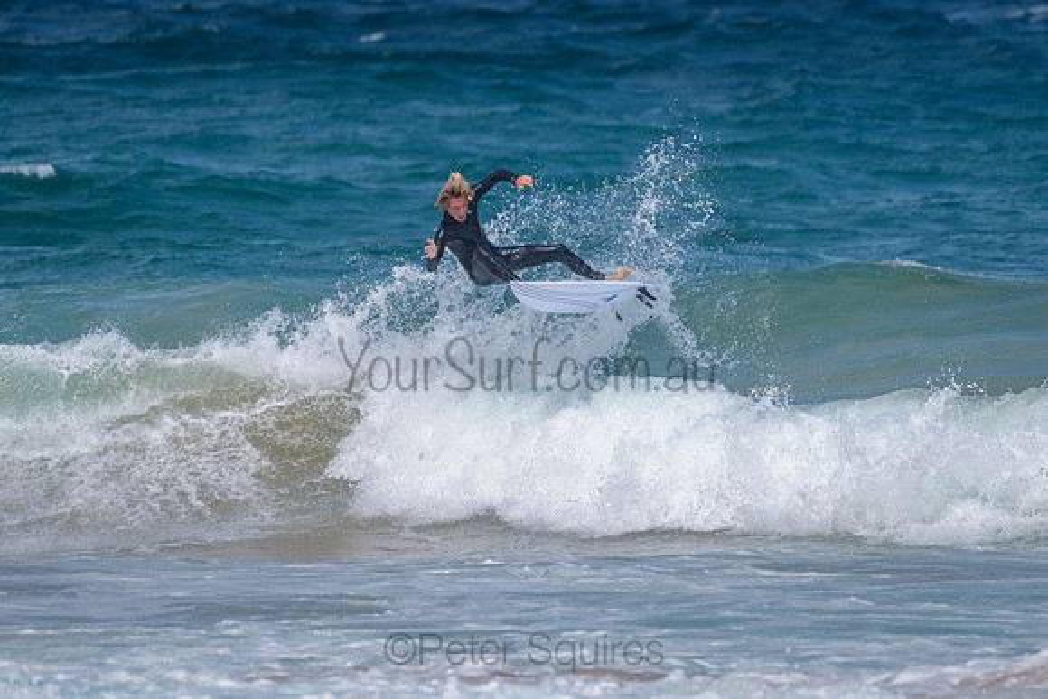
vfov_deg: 2.2
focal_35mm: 613
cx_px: 581
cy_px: 287
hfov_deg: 3.4
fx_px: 17859
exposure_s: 1/2000
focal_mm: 500
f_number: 5.6
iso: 100
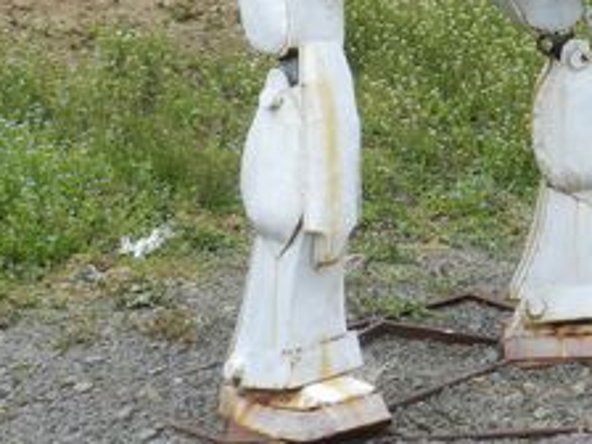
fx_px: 2035
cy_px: -170
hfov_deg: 15.8
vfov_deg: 12.0
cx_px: 740
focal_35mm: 119
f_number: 4
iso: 160
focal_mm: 6.7
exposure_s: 1/640
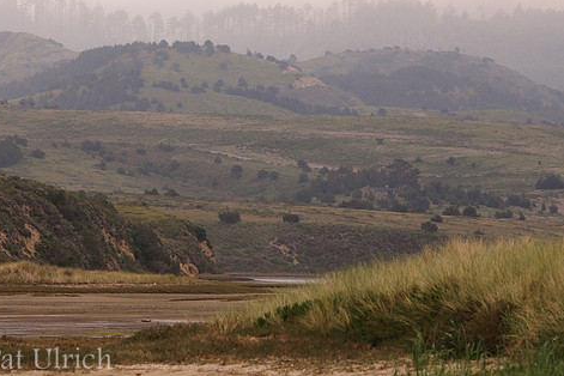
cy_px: 168
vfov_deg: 3.7
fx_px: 5781
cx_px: 220
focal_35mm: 369
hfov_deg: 5.6
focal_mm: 200
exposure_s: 1/250
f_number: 8
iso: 400
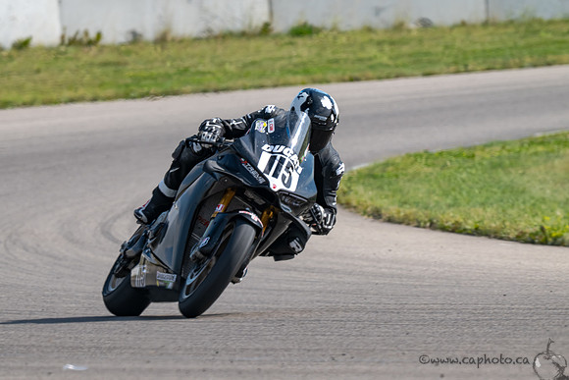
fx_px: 11257
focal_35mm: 712
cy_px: 190
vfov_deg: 1.9
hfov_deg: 2.9
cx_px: 231
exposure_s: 1/800
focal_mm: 600
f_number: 11
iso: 450
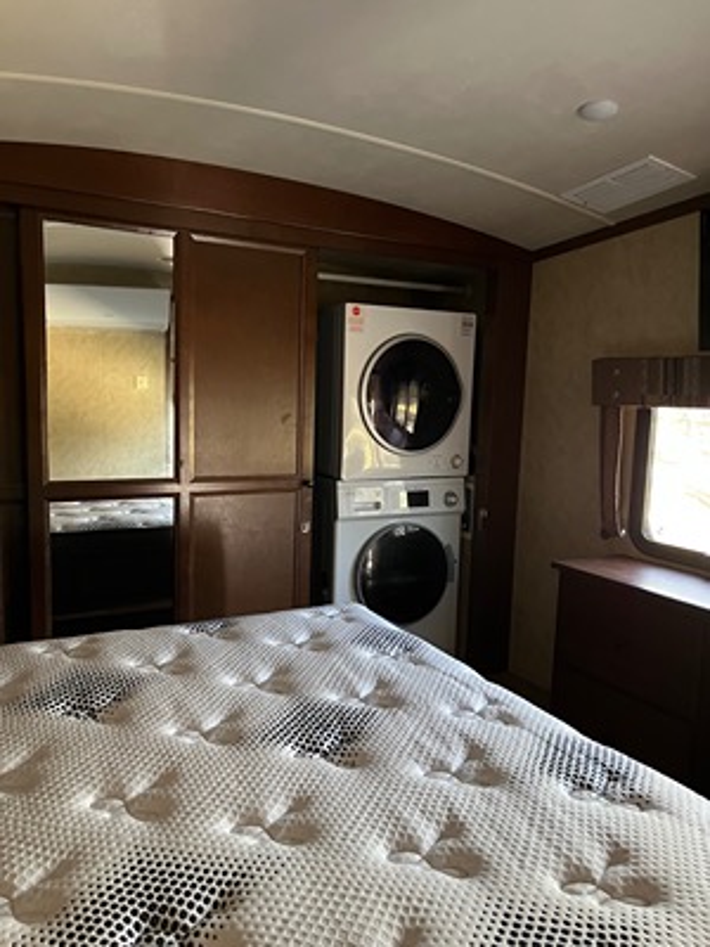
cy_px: 474
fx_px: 711
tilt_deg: -7.1
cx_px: 355
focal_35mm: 26
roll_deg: -1.4
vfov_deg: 67.3
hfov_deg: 53.1
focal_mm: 5.1
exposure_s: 1/37
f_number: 1.6
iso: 640
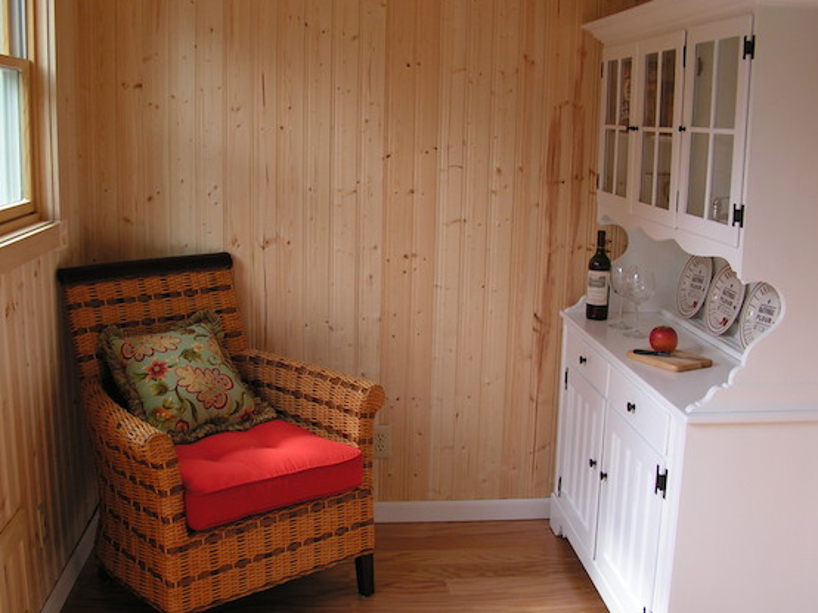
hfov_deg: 47.9
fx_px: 921
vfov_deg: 36.8
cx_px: 394
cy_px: 325
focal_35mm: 39
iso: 64
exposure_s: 1/50
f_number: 3.2
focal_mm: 6
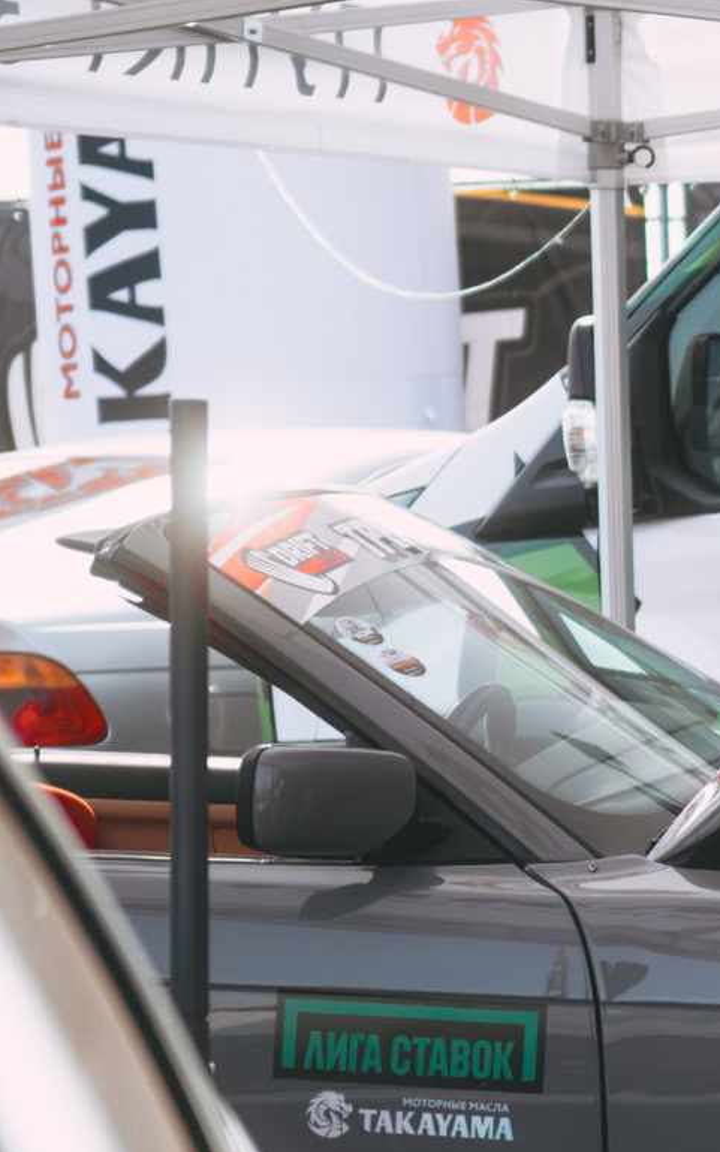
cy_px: 932
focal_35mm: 145
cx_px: 1410
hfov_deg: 8.6
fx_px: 4554
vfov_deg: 14.3
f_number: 2.2
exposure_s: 1/6400
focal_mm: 40
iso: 800
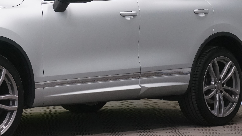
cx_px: 26
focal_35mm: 165
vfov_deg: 7.3
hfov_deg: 12.9
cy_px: 8
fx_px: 1059
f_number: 9
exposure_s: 1/25
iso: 2000
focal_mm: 70
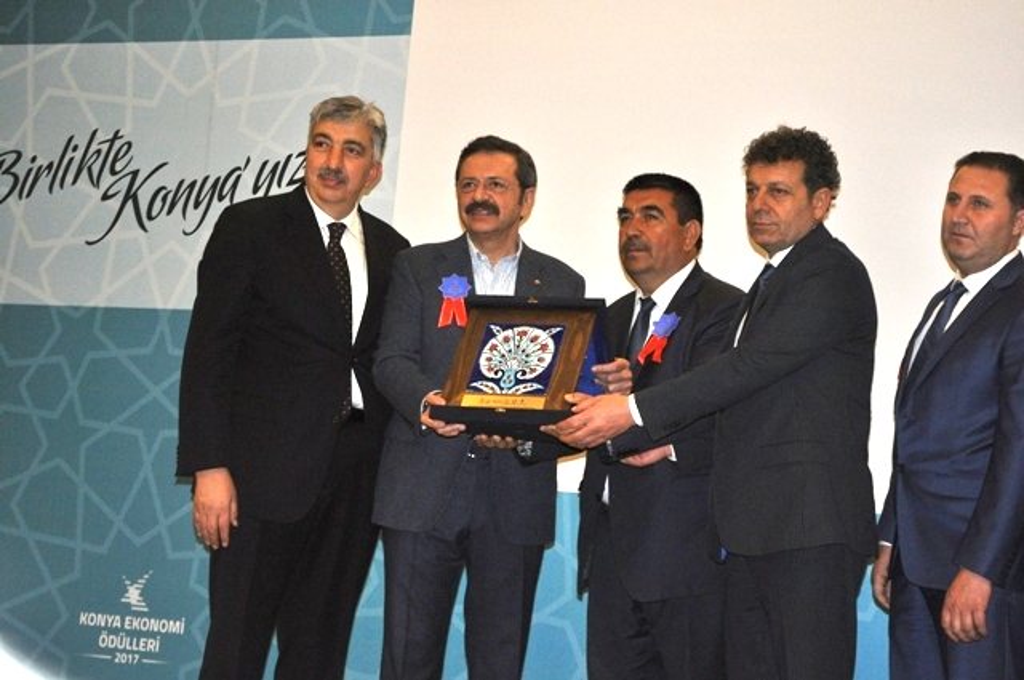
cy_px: 340
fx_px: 2216
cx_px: 512
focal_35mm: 78
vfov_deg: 17.4
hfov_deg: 26.0
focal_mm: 52
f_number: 4.5
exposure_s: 1/60
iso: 800
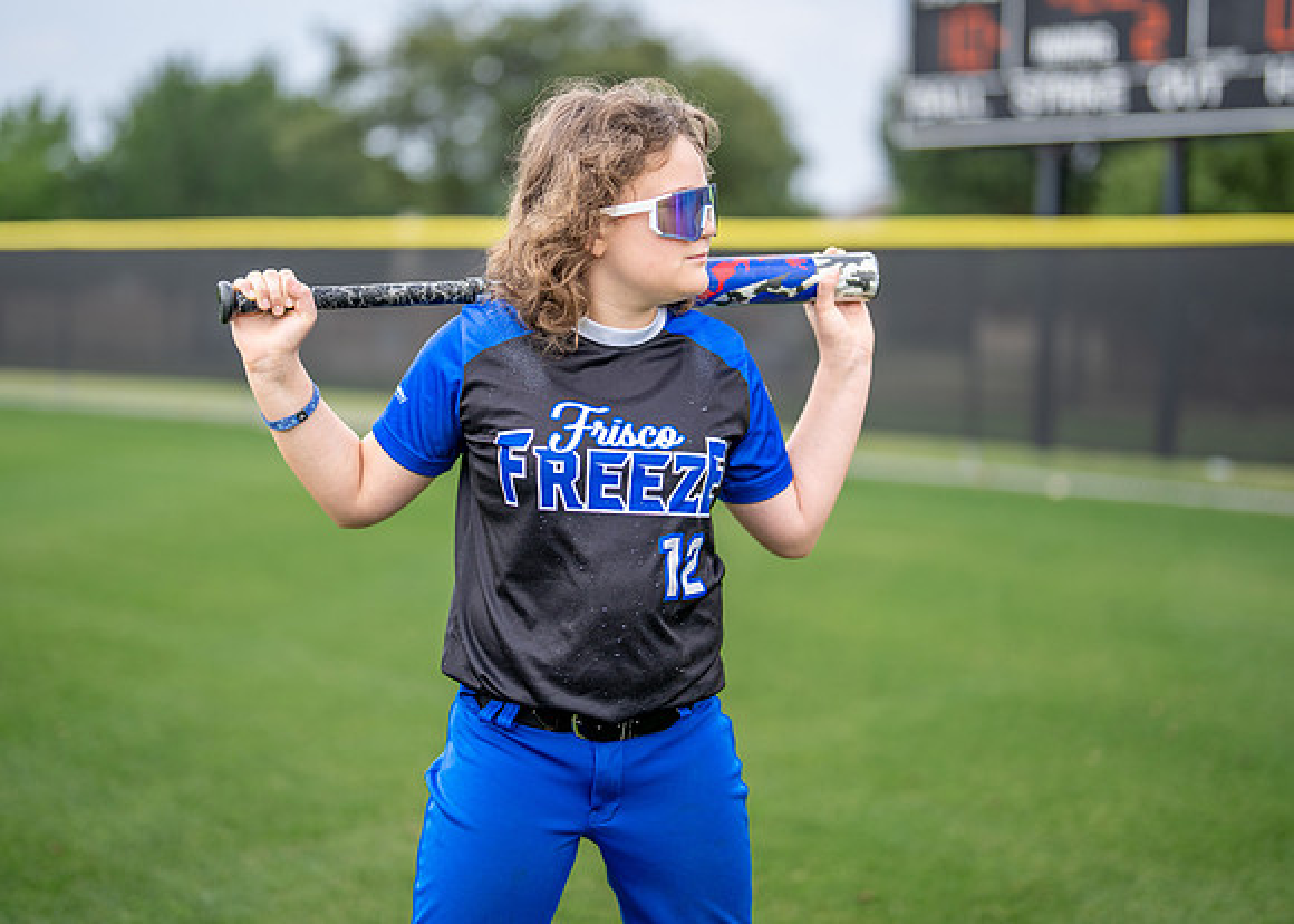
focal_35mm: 61
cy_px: 388
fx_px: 2235
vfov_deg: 23.3
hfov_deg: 32.3
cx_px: 623
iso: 100
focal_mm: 50
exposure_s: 1/4000
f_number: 1.2
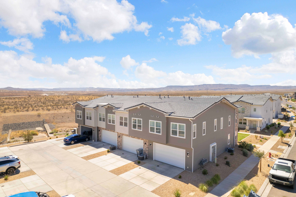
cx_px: 148
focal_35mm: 22
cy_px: 98
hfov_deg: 78.6
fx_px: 181
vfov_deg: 57.2
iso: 100
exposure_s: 1/100
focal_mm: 8.38
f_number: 2.8
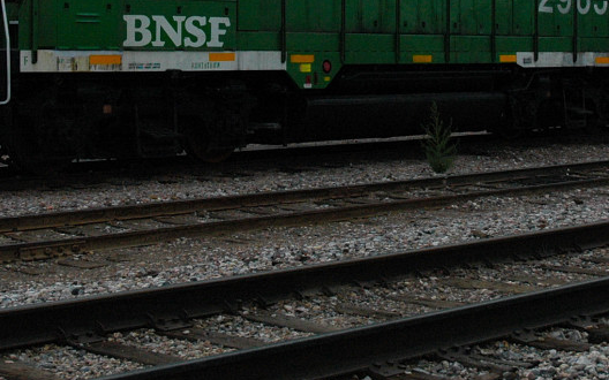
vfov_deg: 16.1
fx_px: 1328
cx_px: 360
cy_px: 21
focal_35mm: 80
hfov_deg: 25.8
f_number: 4.8
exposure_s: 1/2000
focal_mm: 27
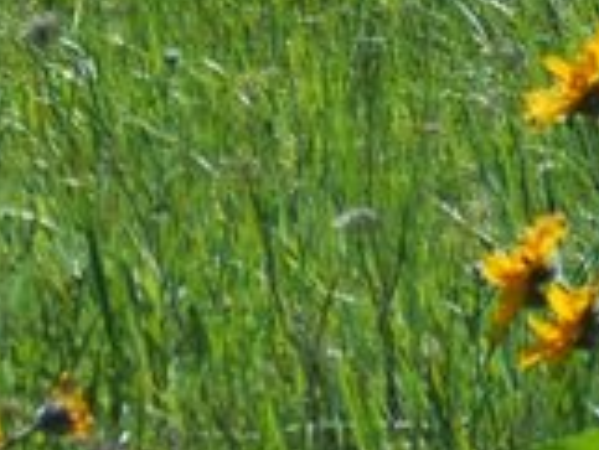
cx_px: -826
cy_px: -753
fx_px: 16157
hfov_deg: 2.1
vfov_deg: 1.6
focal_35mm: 933
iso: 80
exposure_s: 1/400
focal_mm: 29.8
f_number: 5.4
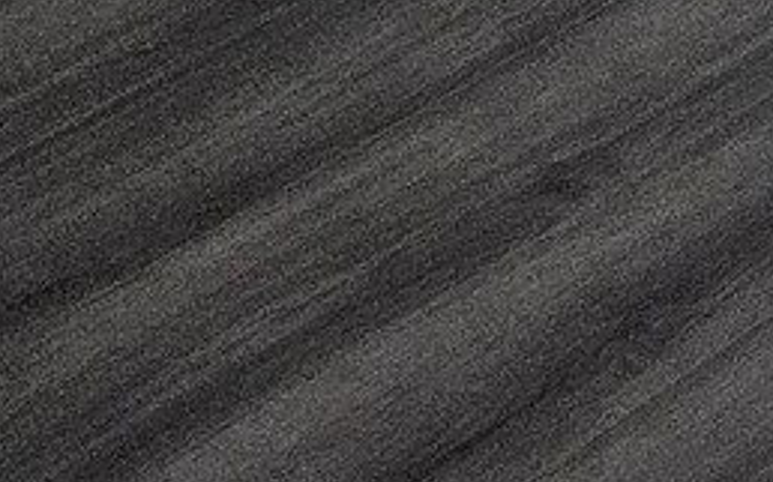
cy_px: -1260
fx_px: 3180
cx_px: 2049
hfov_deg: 10.9
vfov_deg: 7.1
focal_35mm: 151
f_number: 1.8
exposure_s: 1/120
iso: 640
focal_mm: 5.4
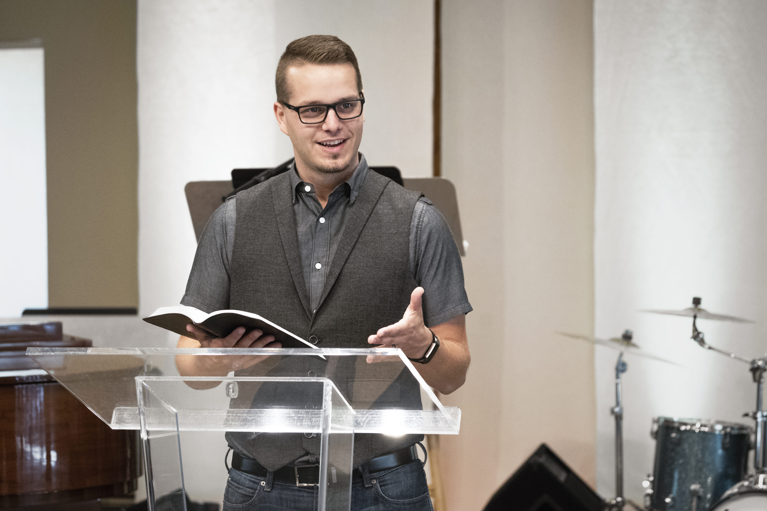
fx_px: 2173
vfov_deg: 13.4
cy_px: 256
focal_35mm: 102
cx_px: 384
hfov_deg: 20.0
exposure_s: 1/250
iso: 4000
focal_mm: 102
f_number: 5
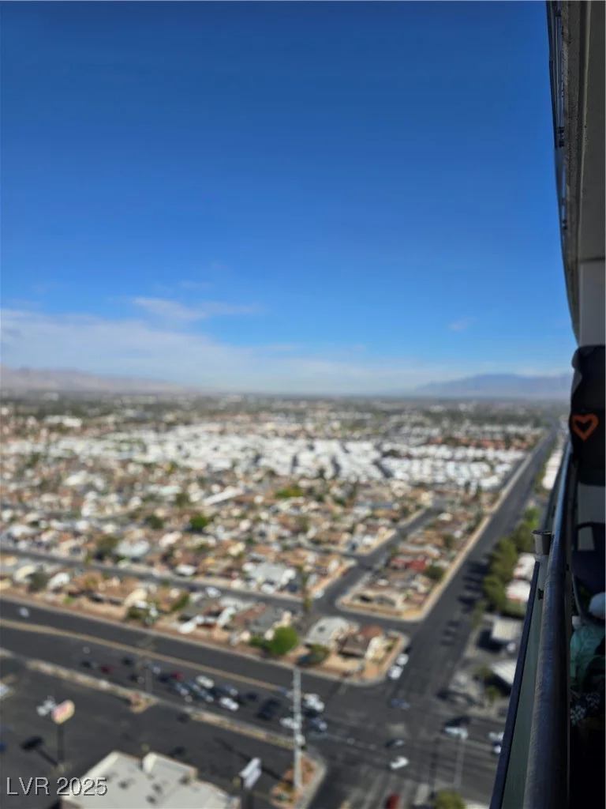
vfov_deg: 73.9
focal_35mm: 23
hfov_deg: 58.9
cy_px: 404
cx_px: 303
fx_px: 537
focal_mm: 6.3
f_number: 1.7
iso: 12
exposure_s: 1/1142
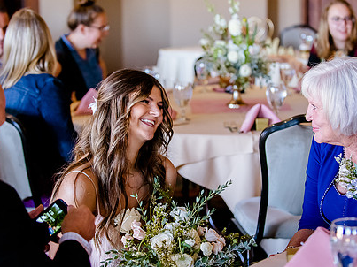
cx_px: 167
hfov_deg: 20.2
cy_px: 129
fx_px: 1000
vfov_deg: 15.2
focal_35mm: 97
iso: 2500
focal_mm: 70
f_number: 2.8
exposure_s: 1/320
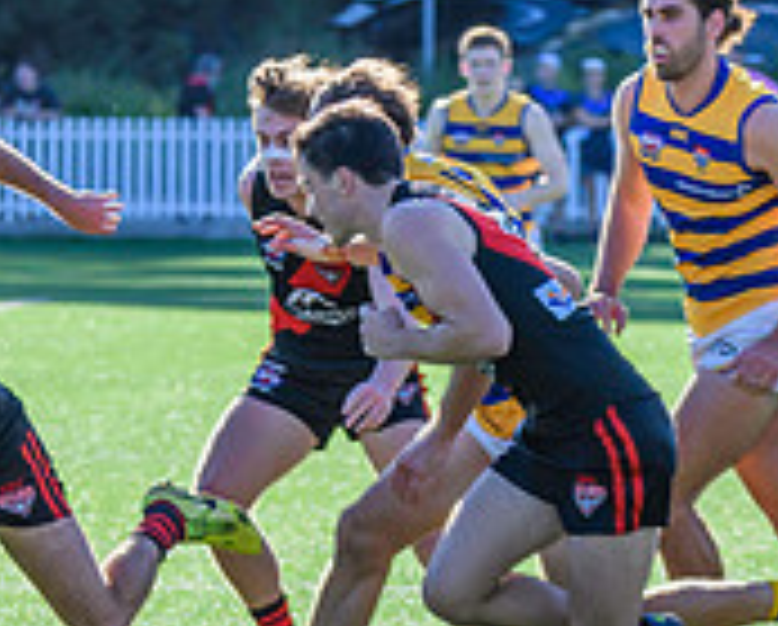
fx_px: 12686
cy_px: 490
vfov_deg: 2.8
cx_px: -7
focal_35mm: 550
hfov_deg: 3.5
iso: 800
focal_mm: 150
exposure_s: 1/2000
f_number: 6.3
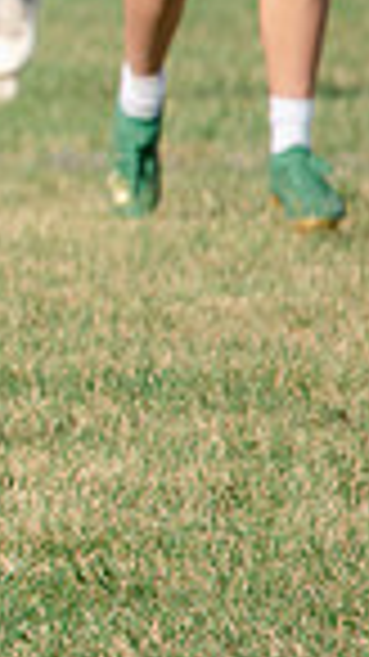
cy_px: 61
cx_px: -1184
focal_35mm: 1084
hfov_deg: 1.1
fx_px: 18877
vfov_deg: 2.0
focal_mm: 200
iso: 250
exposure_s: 1/1600
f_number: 5
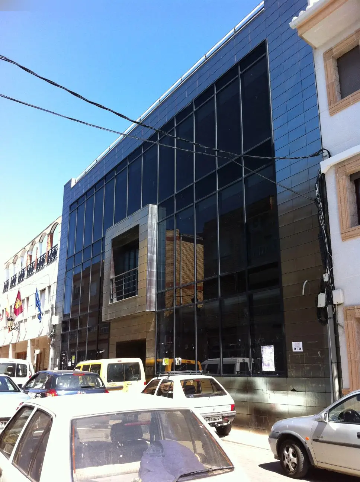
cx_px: 180
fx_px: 487
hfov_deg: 40.6
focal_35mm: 35
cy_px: 241
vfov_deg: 52.7
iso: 80
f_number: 2.8
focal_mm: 3.85
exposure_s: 1/392
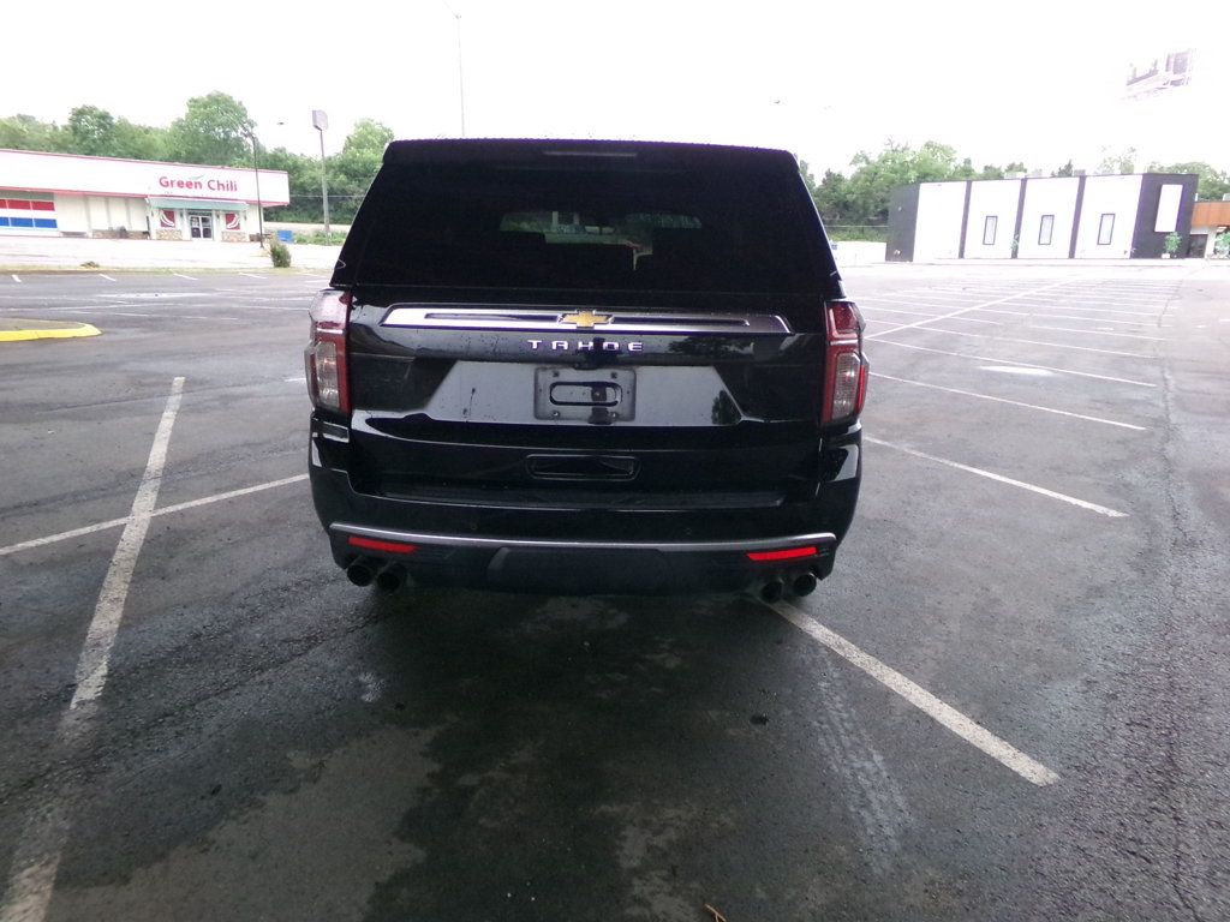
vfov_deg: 56.8
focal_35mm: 24
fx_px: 853
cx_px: 615
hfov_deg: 71.6
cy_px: 461
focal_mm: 4.3
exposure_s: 1/60
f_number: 11.07
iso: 710
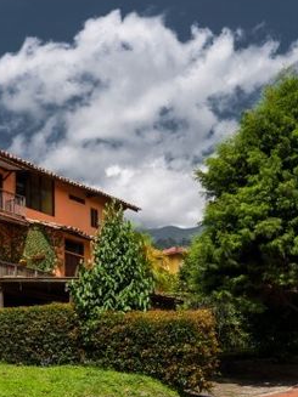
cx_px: -4
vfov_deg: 36.0
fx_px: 609
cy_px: 248
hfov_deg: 26.0
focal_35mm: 53
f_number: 5
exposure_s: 1/640
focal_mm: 16
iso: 100
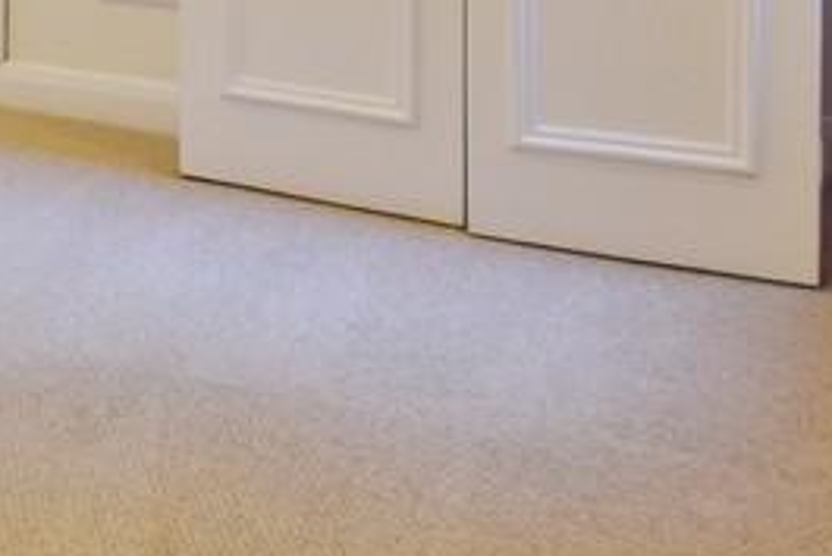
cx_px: -257
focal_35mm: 58
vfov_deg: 19.2
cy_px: -369
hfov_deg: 28.2
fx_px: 1341
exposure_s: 1/60
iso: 400
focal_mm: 10
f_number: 4
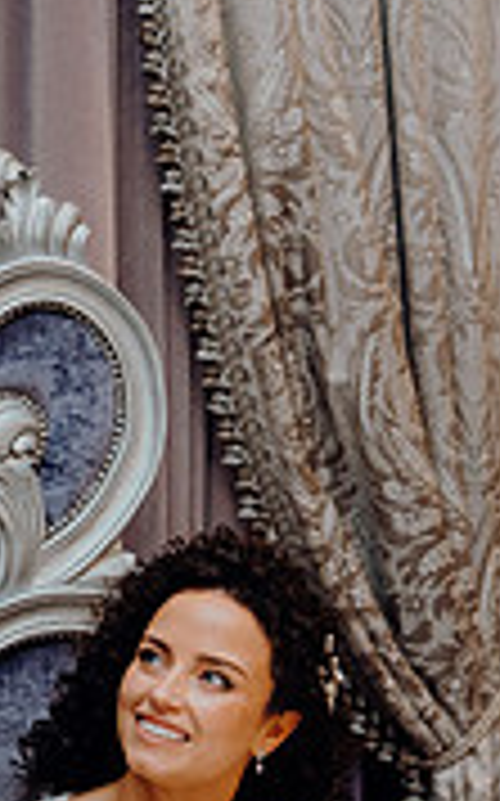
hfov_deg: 9.0
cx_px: -212
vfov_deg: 14.6
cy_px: 619
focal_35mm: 143
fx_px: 3123
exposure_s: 1/160
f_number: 3.5
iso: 2500
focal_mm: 43
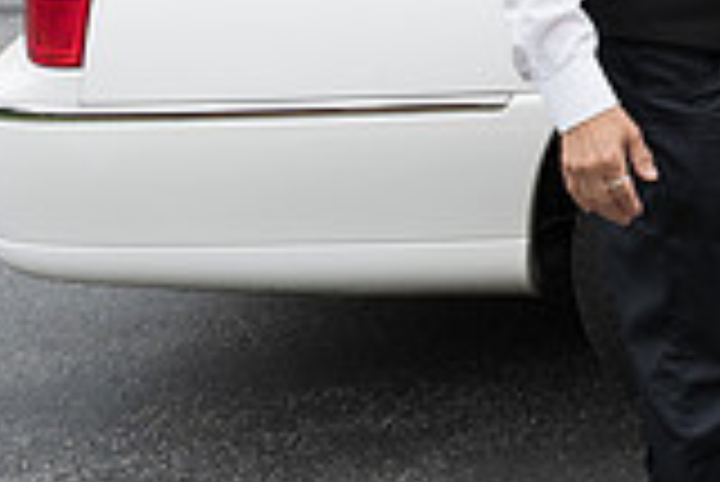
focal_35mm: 87
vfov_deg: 14.6
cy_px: -255
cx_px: 1134
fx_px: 1742
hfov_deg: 19.7
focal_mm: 24
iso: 64
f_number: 3.2
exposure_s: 1/250
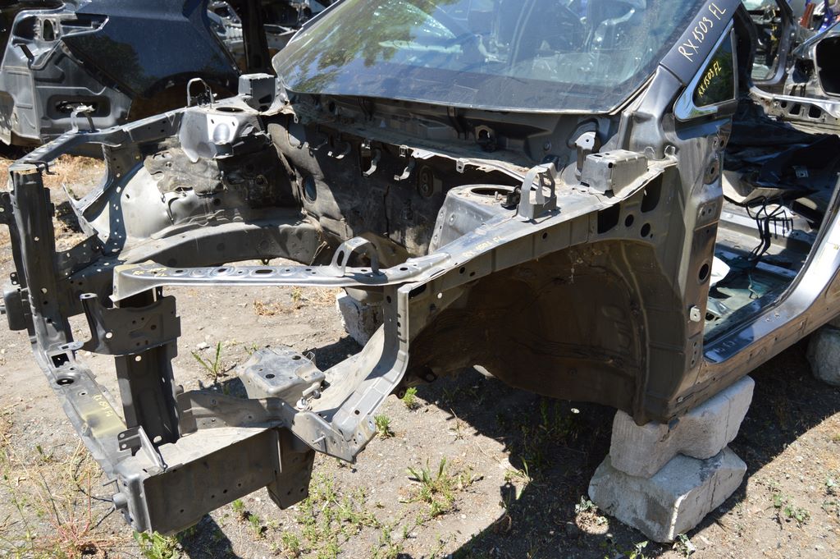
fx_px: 664
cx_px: 420
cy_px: 280
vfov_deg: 45.6
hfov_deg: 64.6
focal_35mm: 28
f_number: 7.1
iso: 100
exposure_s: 1/200
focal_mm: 19
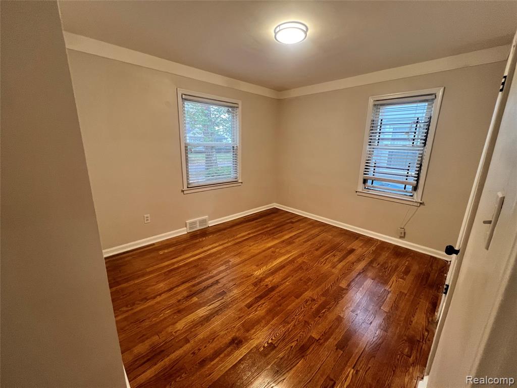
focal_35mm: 13
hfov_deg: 106.2
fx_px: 194
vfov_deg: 89.9
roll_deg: -1.0
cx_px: 258
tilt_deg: -14.4
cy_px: 194
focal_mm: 1.57
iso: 250
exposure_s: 1/60
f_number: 1.8
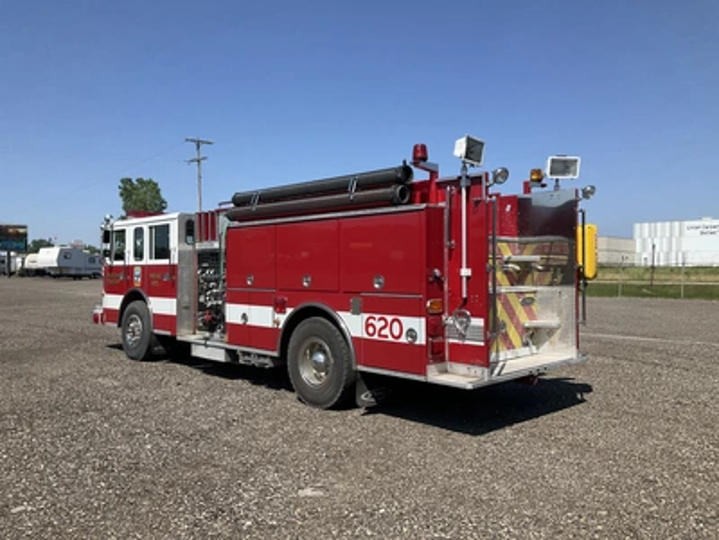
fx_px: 602
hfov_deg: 61.7
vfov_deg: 48.2
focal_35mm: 29
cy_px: 270
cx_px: 360
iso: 25
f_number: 1.8
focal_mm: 3
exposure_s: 1/1984
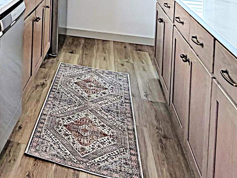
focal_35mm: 50
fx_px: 342
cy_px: -51
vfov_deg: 25.3
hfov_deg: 33.5
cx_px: -21
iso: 125
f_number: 2.2
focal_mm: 2.22
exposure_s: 1/120
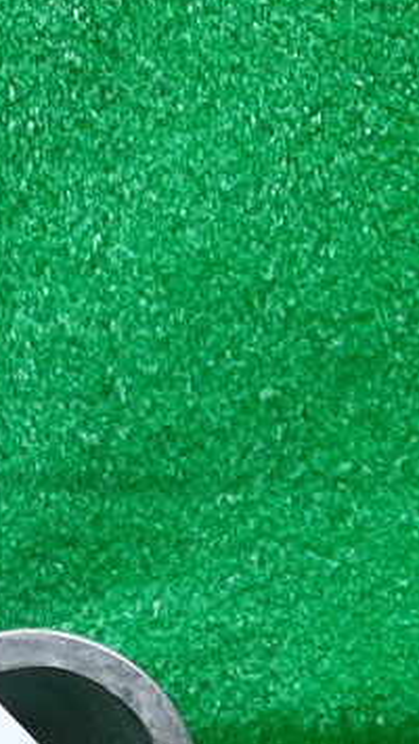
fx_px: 2269
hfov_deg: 10.5
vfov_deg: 17.2
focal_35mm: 115
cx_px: 103
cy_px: 1037
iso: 145
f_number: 1.7
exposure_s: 1/50
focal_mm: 3.93
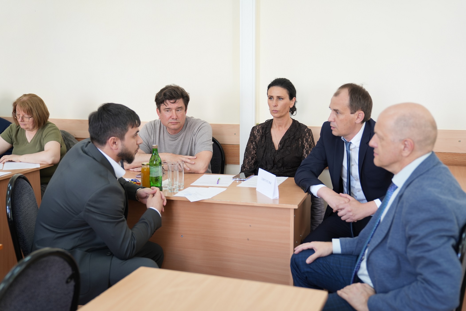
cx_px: 233
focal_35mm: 41
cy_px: 156
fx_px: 531
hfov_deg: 47.4
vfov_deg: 32.6
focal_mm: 41
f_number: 2.8
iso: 200
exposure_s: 1/50
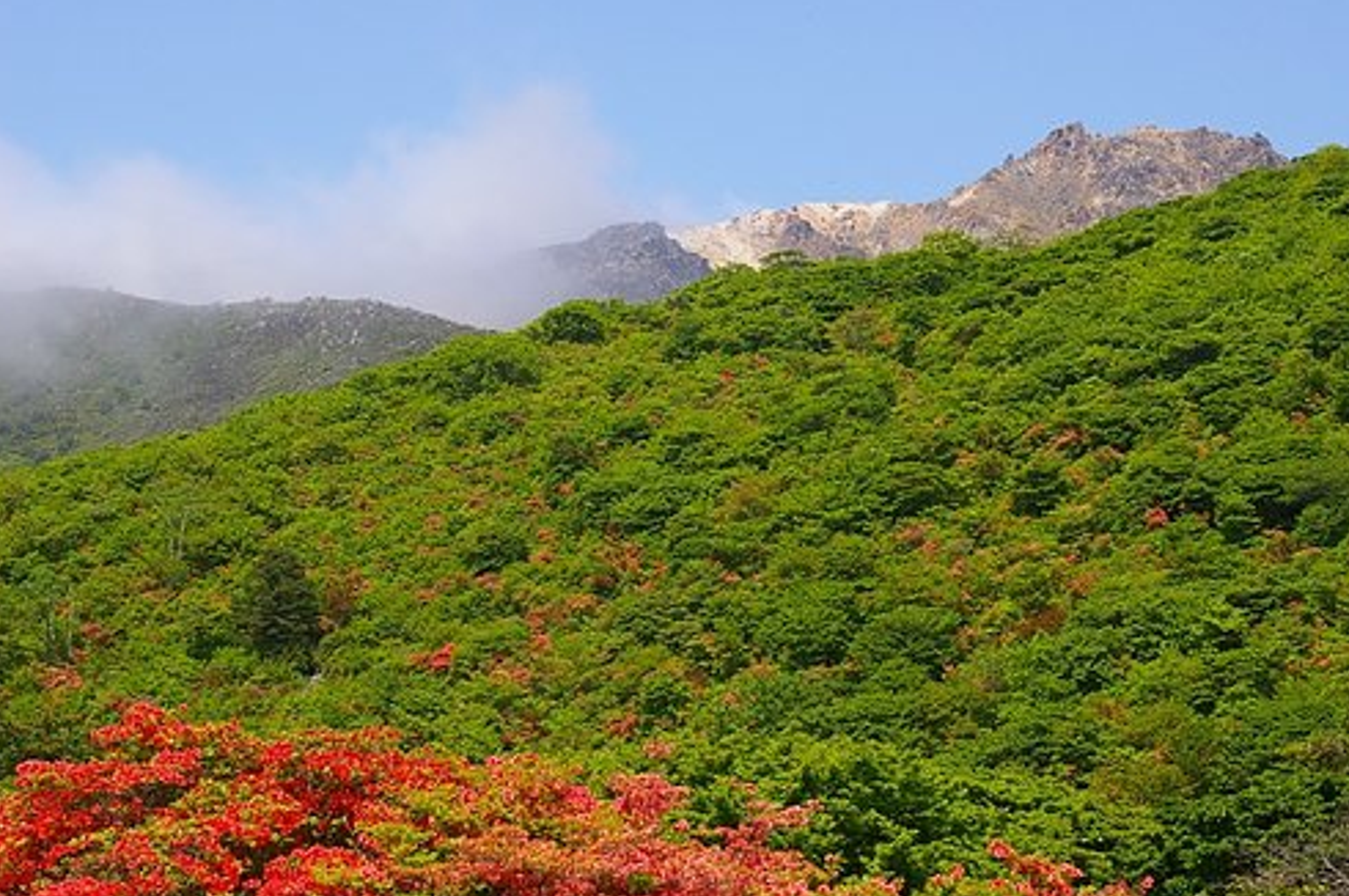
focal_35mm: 99
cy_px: 451
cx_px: 670
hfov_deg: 20.7
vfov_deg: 13.9
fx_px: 3687
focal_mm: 63
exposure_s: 1/400
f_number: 9
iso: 200
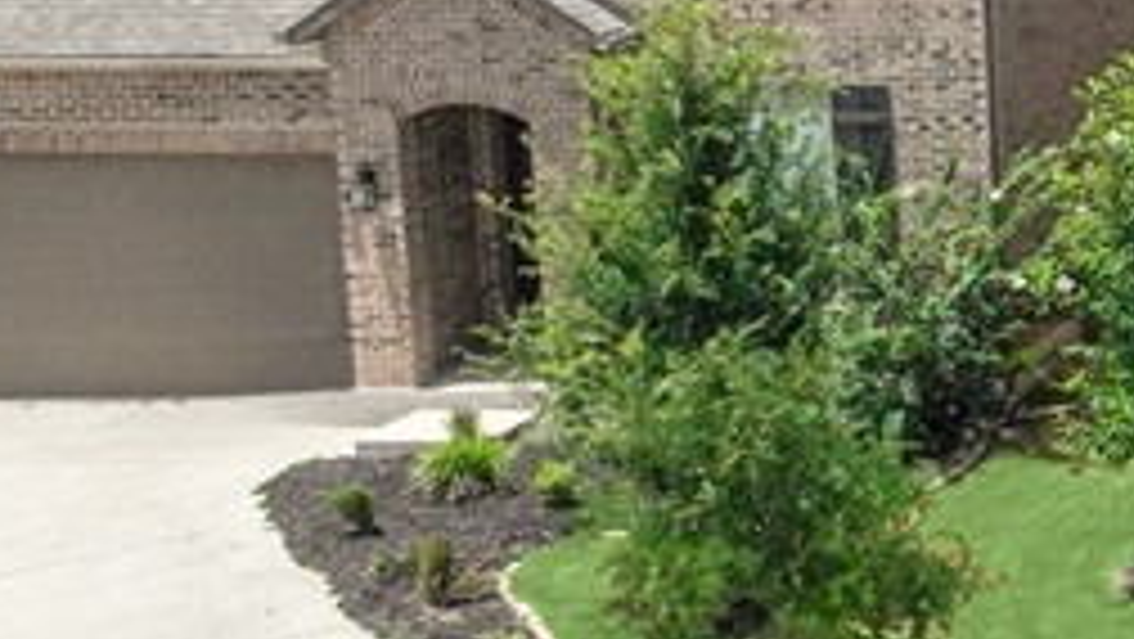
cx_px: 1814
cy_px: 241
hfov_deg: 17.6
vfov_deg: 11.4
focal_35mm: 106
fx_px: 3189
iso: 190
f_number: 3.2
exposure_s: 1/8000
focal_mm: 12.29
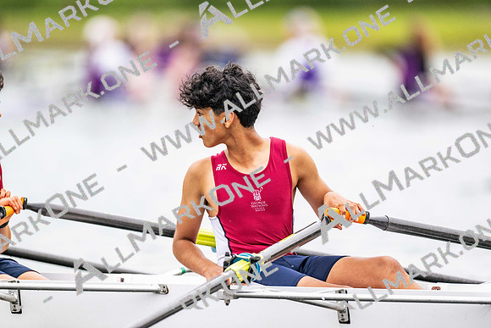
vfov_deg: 2.3
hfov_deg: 3.4
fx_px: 8185
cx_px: 246
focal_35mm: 600
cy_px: 164
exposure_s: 1/2500
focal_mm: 600
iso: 1400
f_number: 4
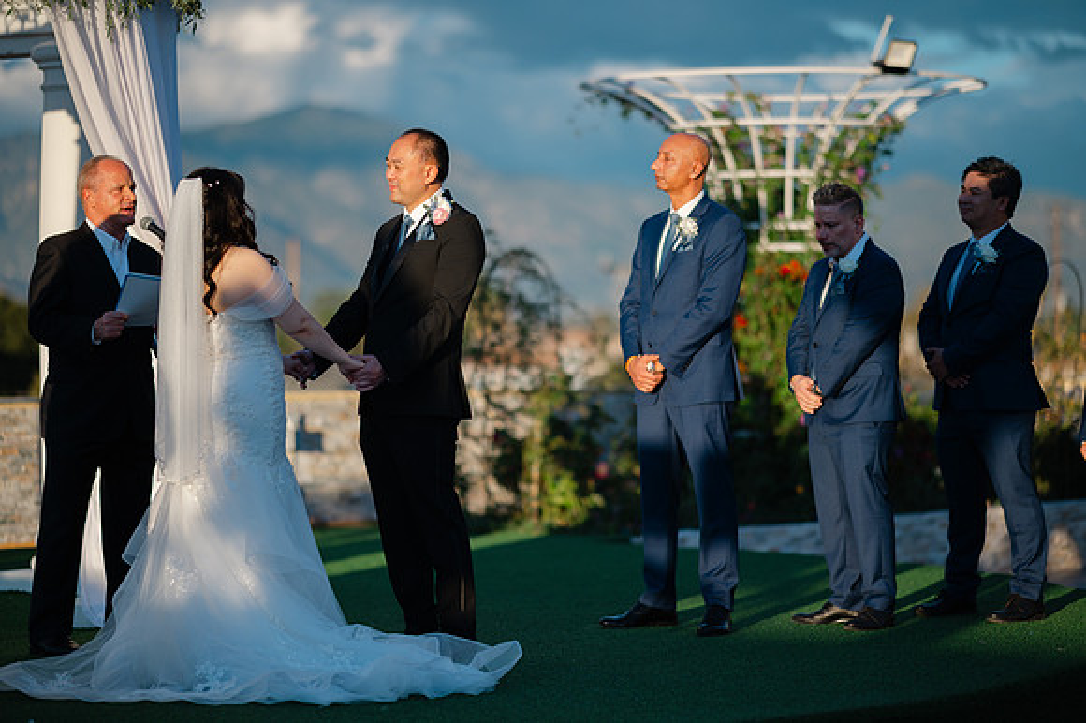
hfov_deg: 19.5
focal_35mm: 105
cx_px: 543
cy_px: 362
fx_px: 3166
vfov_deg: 13.0
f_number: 1.4
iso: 100
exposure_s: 1/8000
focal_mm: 105
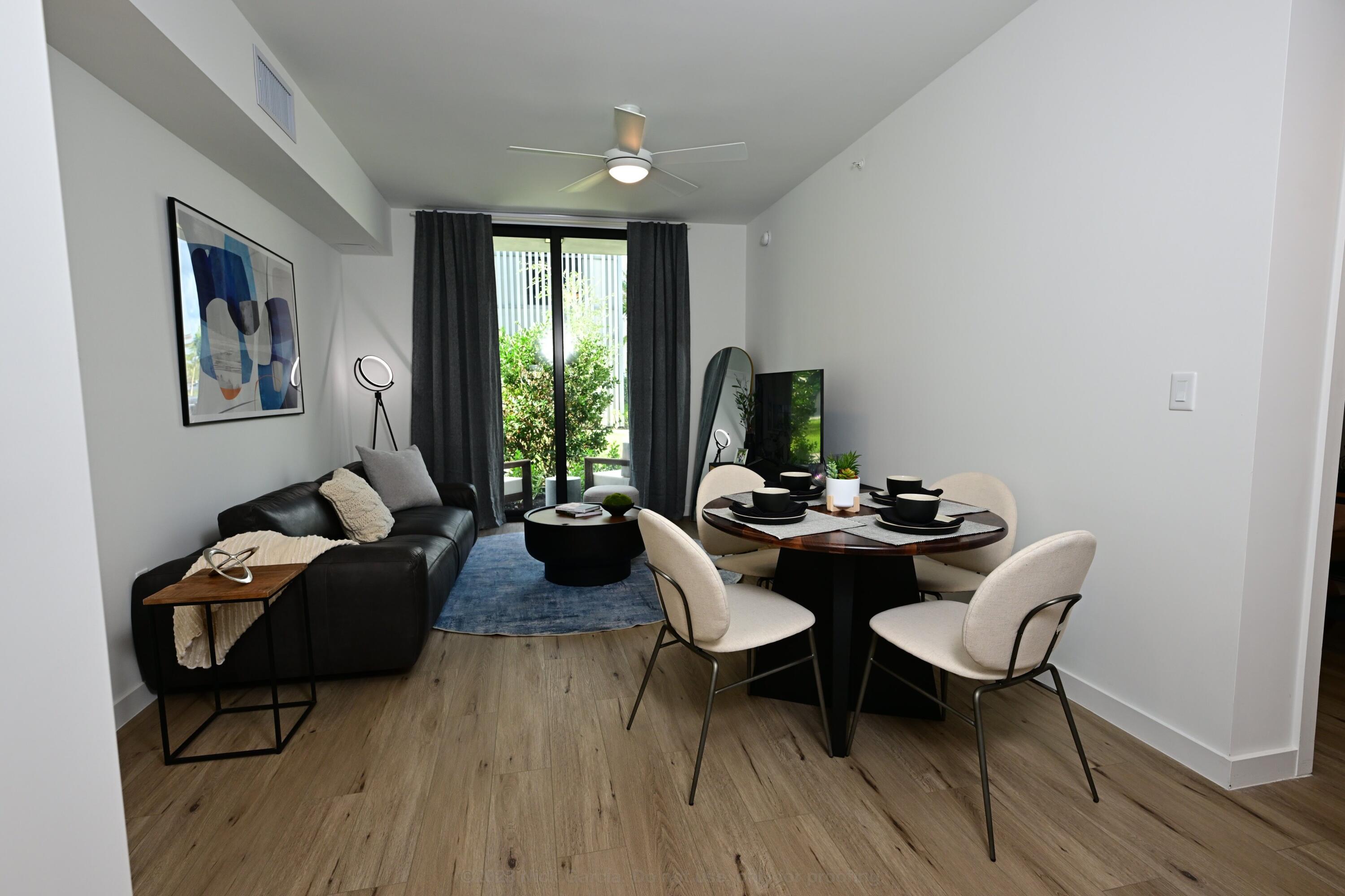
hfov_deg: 93.3
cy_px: 448
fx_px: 635
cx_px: 672
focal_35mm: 17
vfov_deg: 70.4
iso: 400
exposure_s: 1/100
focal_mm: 17
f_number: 5.6
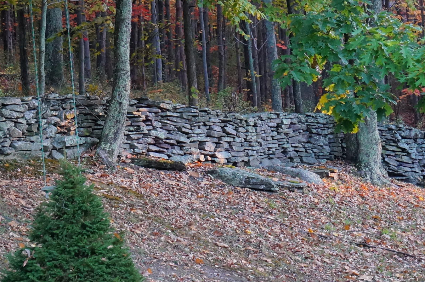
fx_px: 2432
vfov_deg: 6.6
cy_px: -40
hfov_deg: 10.0
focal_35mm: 206
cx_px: 183
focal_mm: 55
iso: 1600
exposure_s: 1/100
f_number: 4.5
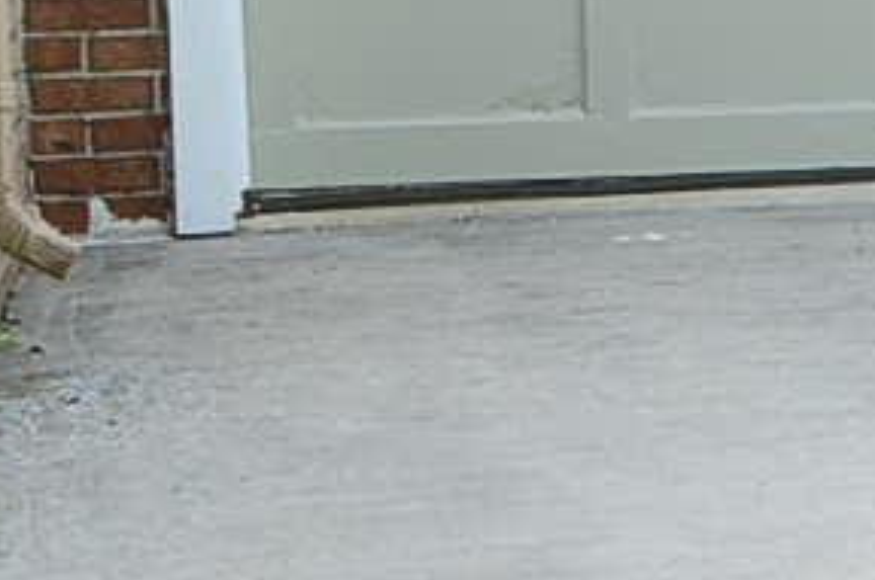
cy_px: 85
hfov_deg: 10.4
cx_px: 1480
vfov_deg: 7.3
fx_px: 4562
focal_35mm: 188
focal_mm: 24
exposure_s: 1/100
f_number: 7.1
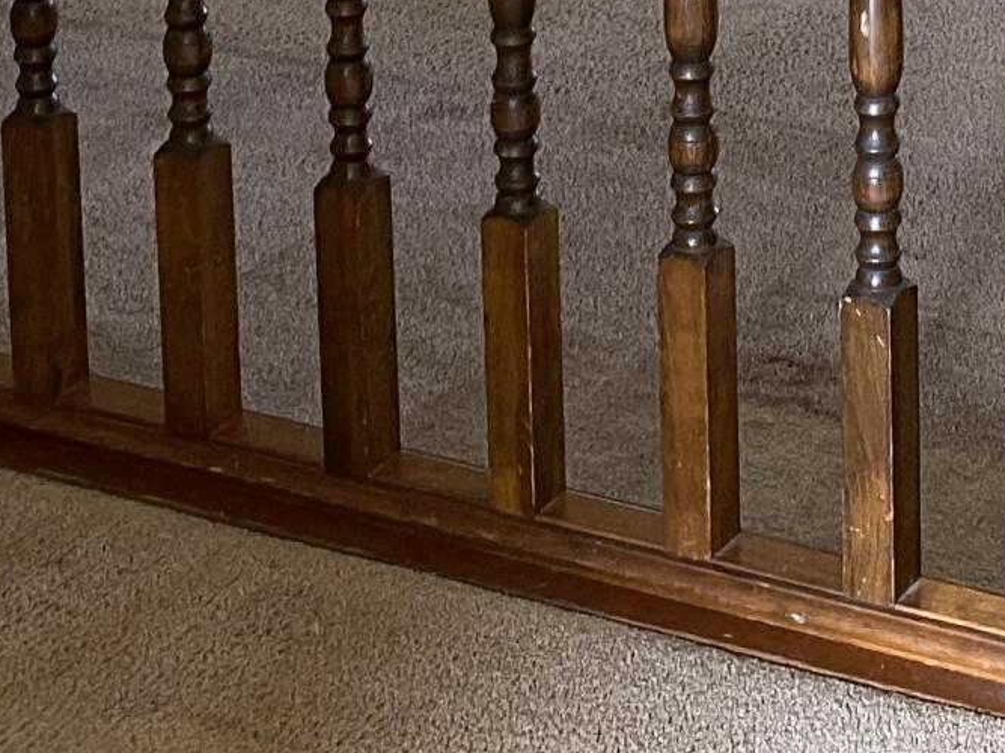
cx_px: 1285
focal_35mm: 117
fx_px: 3396
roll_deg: +0.0
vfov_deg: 11.1
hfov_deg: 16.0
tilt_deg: -6.6
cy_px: -925
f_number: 1.8
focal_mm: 4.25
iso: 100
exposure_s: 1/60
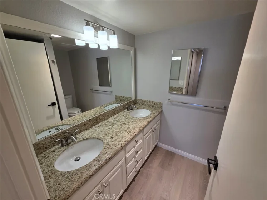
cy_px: 100
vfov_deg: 89.9
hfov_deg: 106.2
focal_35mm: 13
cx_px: 134
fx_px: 100
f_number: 1.9
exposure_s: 1/120
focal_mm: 2.2
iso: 80
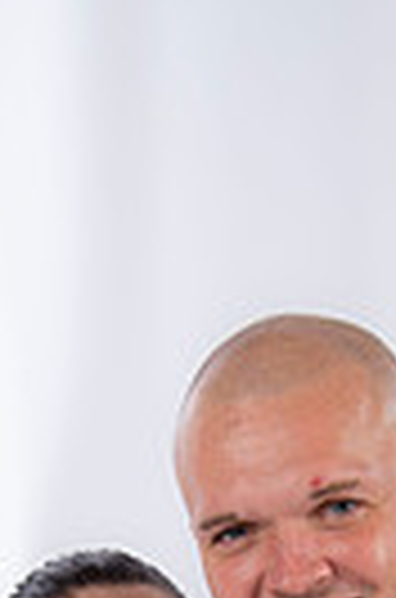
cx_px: 308
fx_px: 2471
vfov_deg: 12.8
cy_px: 985
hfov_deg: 9.1
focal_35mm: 149
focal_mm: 44
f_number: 5.6
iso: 100
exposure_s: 1/200
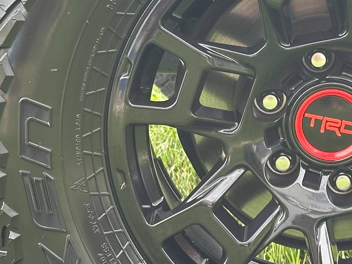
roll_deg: -0.1
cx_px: 307
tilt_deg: -12.0
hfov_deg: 12.5
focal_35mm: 157
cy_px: 80
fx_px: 1597
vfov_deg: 9.4
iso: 80
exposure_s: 1/127
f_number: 1.78
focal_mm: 6.86
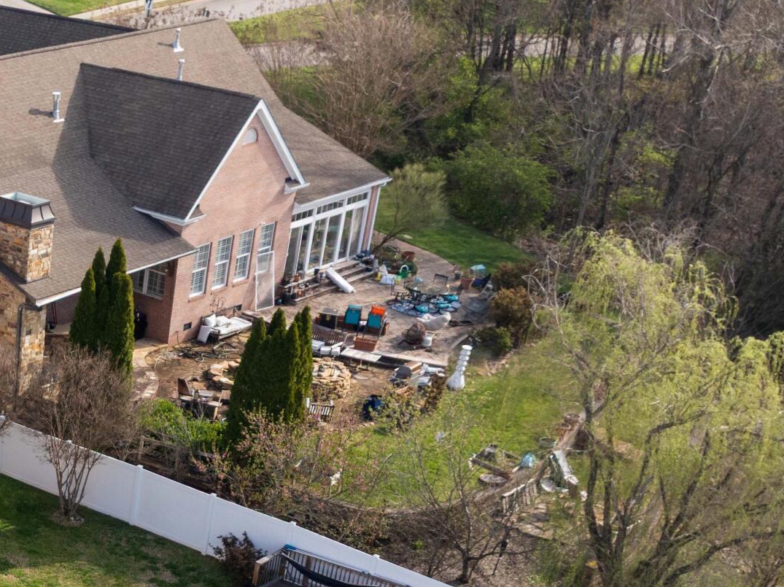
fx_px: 1517
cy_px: 742
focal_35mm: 67
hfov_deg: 25.5
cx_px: -197
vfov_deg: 20.2
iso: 120
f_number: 2.8
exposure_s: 1/100
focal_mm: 12.29
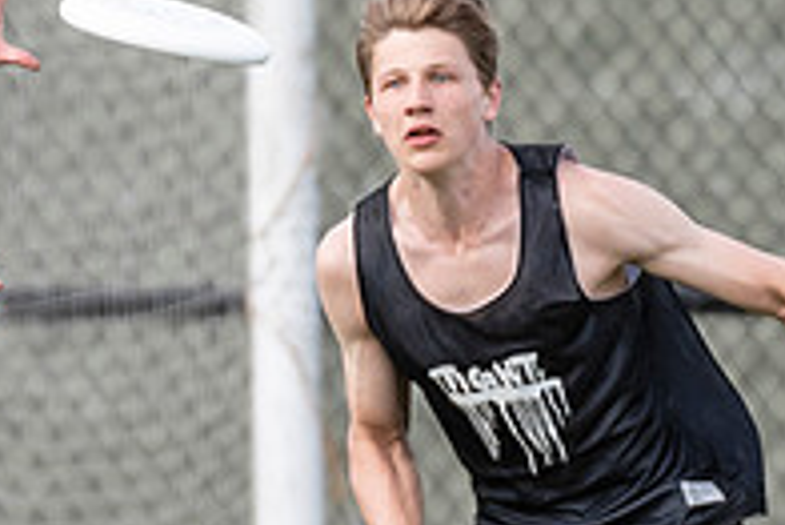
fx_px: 62430
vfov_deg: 0.5
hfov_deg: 0.7
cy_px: 431
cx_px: 482
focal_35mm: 2861
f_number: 4
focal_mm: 400
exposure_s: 1/1250
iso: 560
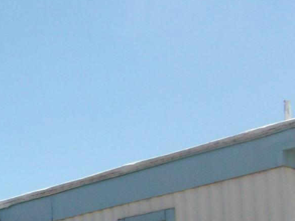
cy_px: 206
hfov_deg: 15.3
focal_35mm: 119
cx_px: -141
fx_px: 1014
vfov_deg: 12.3
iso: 64
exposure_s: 1/293
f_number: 5.5
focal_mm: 5.7
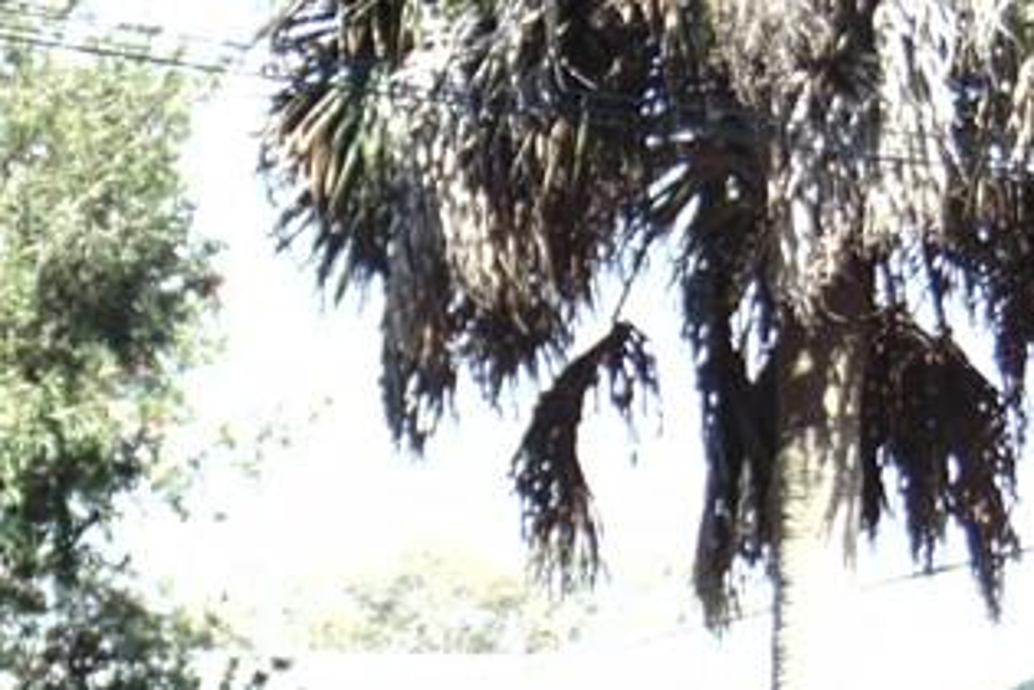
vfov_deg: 9.3
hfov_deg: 14.4
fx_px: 4078
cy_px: 1153
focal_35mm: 142
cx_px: 204
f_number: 3.3
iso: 80
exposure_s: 1/250
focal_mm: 7.6
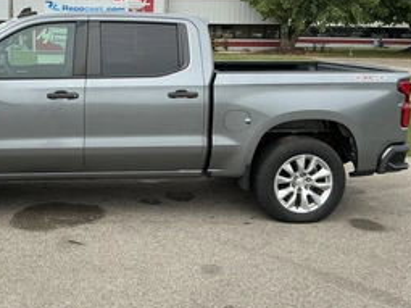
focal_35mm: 44
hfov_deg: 41.6
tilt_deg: -7.9
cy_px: 108
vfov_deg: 32.6
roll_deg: -1.5
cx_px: 98
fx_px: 522
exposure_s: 1/1490
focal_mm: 3
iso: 25
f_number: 1.8
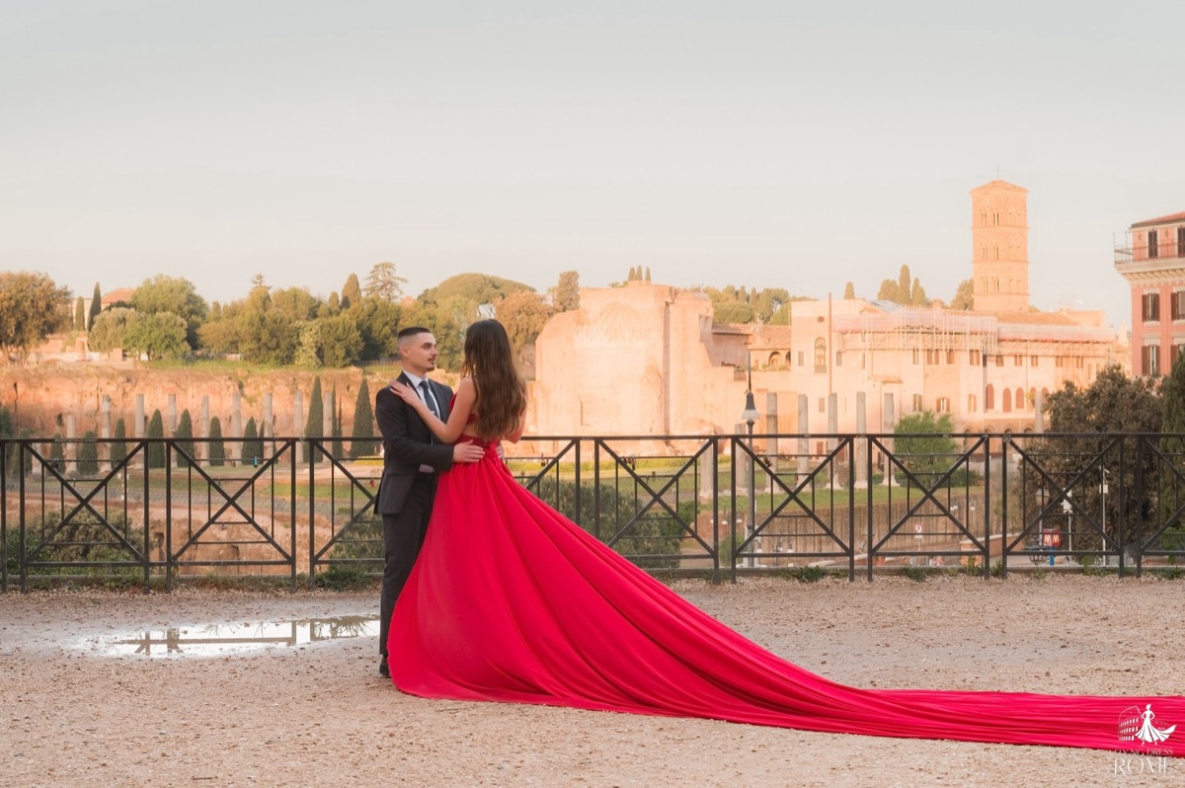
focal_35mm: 50
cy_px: 394
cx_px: 592
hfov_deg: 39.6
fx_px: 1644
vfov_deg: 26.9
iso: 200
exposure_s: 1/250
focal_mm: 50
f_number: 4.5
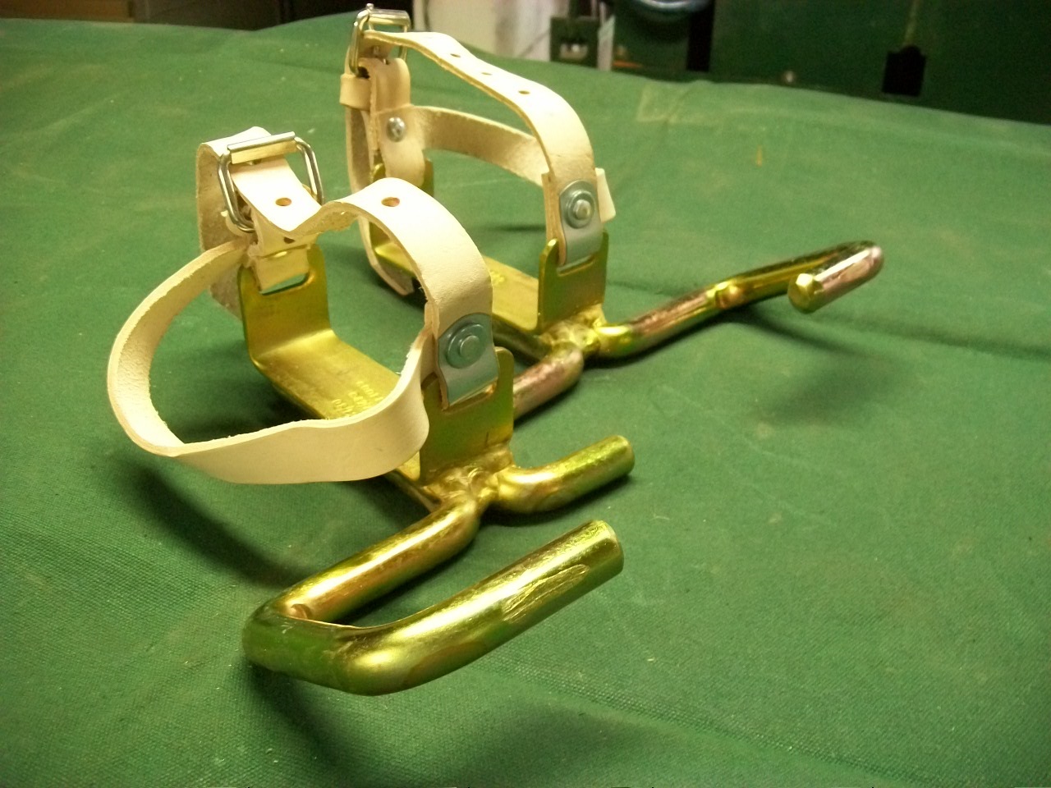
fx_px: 1032
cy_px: 394
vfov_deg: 41.8
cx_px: 526
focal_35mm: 34
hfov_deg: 54.0
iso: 186
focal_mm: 6.1
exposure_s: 1/8
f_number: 2.7
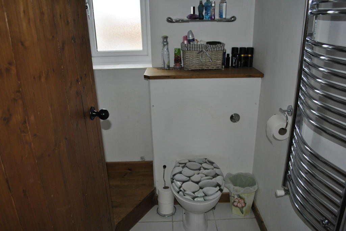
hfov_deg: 67.3
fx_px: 260
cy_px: 116
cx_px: 173
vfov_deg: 48.0
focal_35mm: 27
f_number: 3.5
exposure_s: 1/60
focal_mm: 18
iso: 200
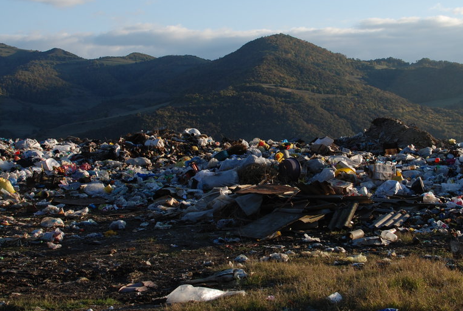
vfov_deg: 19.3
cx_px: 262
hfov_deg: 28.5
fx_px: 910
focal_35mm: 71
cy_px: 147
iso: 100
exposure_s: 1/160
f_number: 9
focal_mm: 35
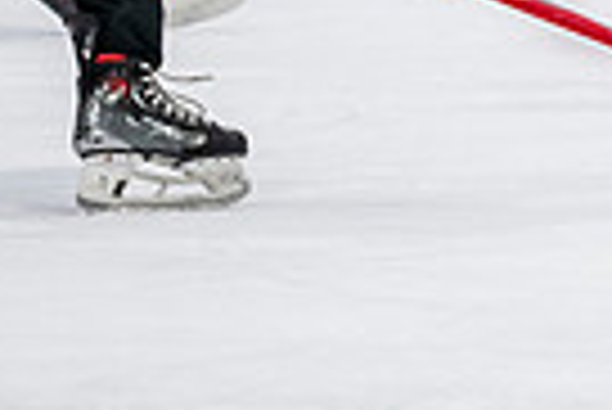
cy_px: -433
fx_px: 19247
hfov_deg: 1.8
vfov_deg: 1.2
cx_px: 1313
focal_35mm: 1131
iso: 1600
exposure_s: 1/800
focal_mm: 180
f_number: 3.2
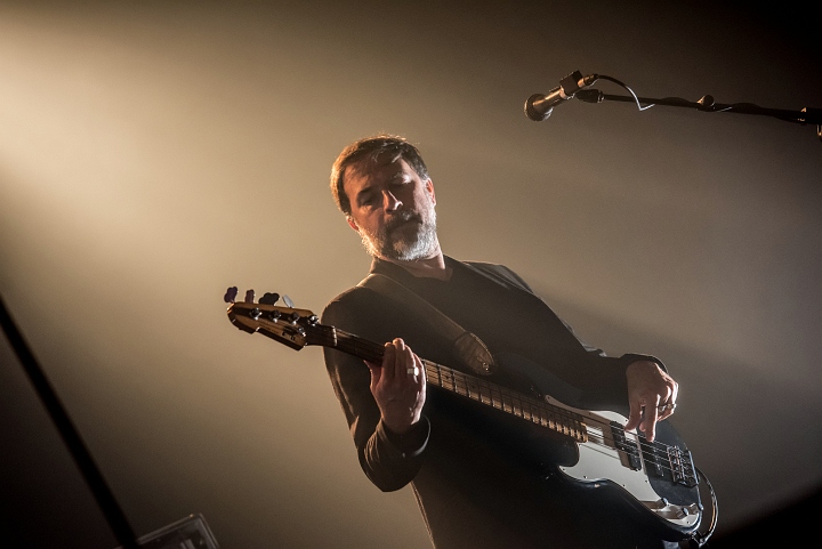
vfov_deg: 9.2
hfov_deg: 13.7
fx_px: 3427
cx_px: 411
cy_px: 274
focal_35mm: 150
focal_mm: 150
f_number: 4.5
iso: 2500
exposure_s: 1/80
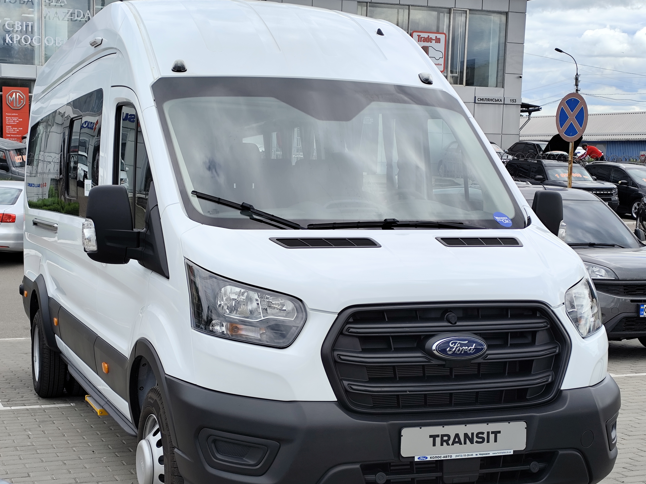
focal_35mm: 56
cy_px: 277
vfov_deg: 26.1
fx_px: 1045
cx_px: 277
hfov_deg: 34.3
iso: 50
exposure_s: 1/689
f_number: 1.65
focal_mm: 6.19
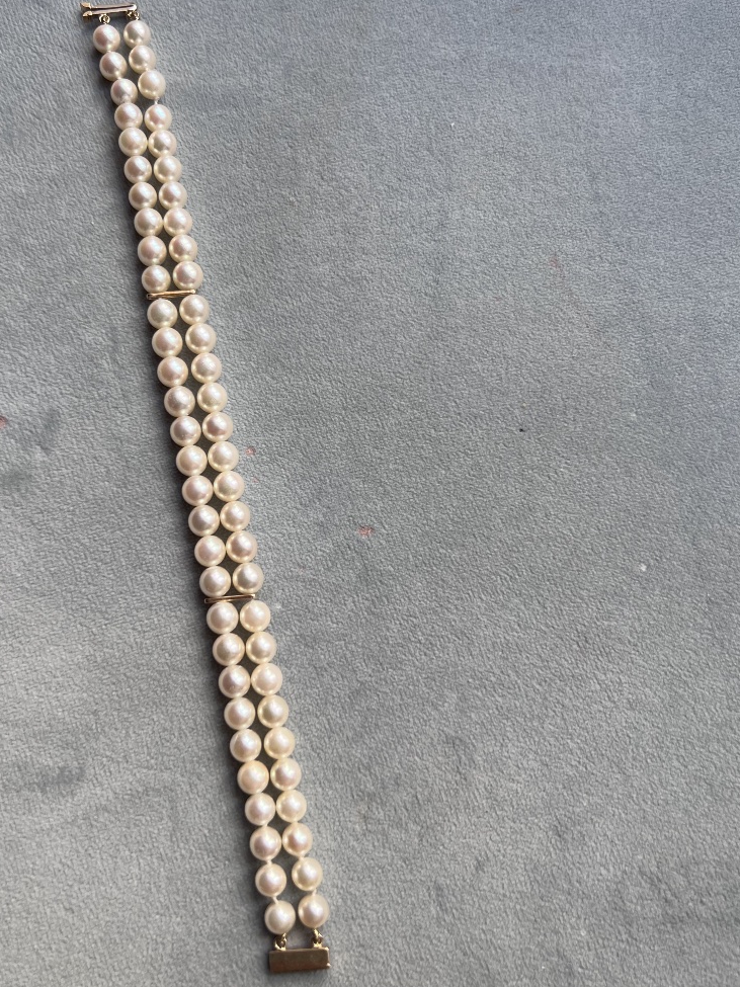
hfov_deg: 43.9
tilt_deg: -79.3
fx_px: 912
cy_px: 459
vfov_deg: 56.8
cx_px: 300
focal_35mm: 32
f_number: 1.5
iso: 40
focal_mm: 5.7
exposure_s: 1/121
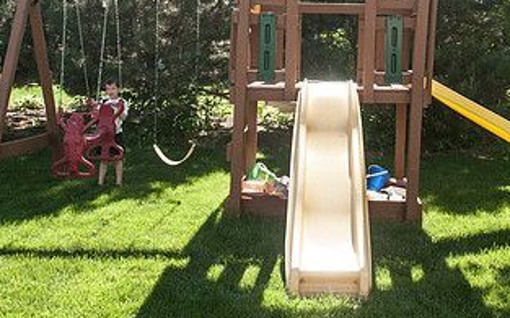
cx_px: 336
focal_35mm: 51
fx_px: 708
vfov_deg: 24.9
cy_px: 71
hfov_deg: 39.2
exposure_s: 1/2000
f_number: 5
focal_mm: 18
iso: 400
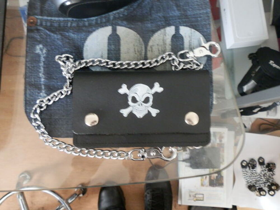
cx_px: 140
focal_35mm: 28
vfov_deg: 49.7
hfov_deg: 63.4
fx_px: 226
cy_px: 105
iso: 400
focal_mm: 5
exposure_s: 1/8
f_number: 3.1
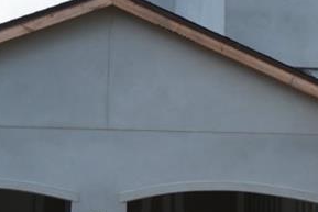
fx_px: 1661
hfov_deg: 10.3
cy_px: 93
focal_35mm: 188
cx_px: 573
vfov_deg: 7.3
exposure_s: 1/500
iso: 100
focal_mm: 34
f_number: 5
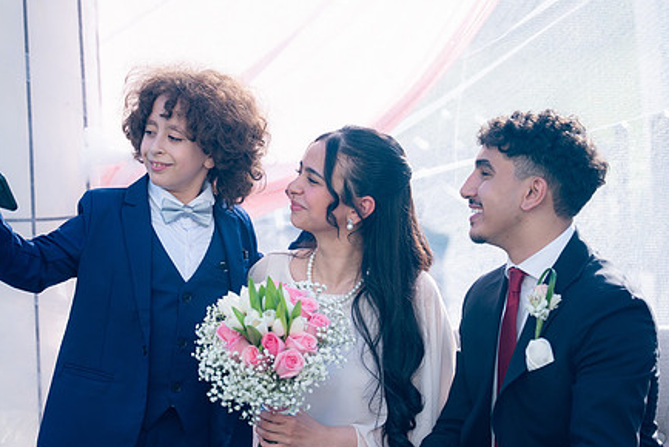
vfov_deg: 9.1
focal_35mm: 151
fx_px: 2808
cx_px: 265
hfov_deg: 13.6
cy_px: 272
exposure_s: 1/2500
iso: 200
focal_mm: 113
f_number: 2
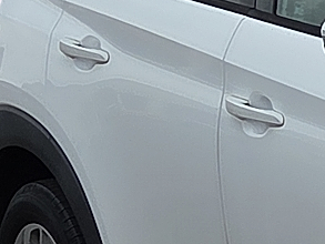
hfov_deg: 8.1
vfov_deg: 6.5
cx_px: 723
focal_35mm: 229
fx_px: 2151
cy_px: 234
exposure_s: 1/3333
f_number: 1.8
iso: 76
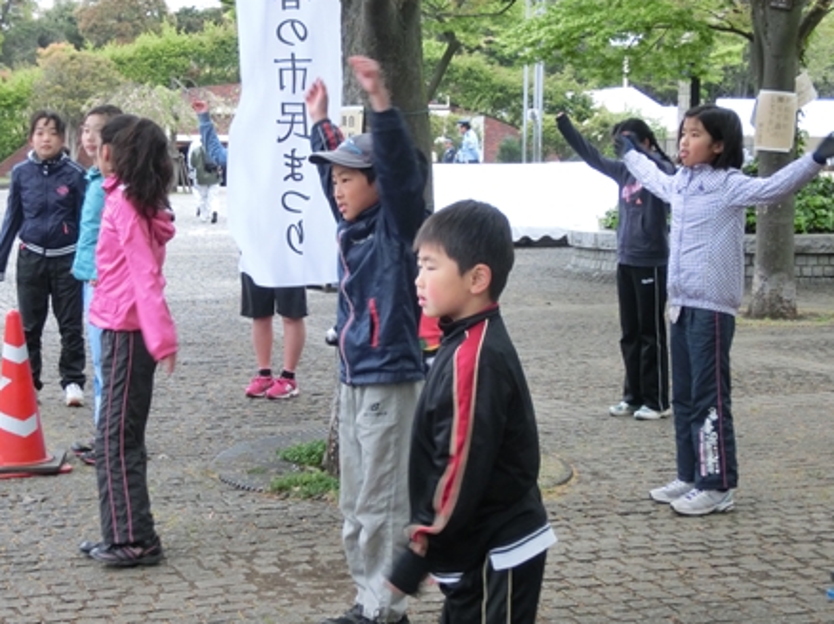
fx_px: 1734
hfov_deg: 27.0
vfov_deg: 20.4
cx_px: 371
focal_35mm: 72
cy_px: 317
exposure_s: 1/125
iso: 320
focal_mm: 11.17
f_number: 4.6
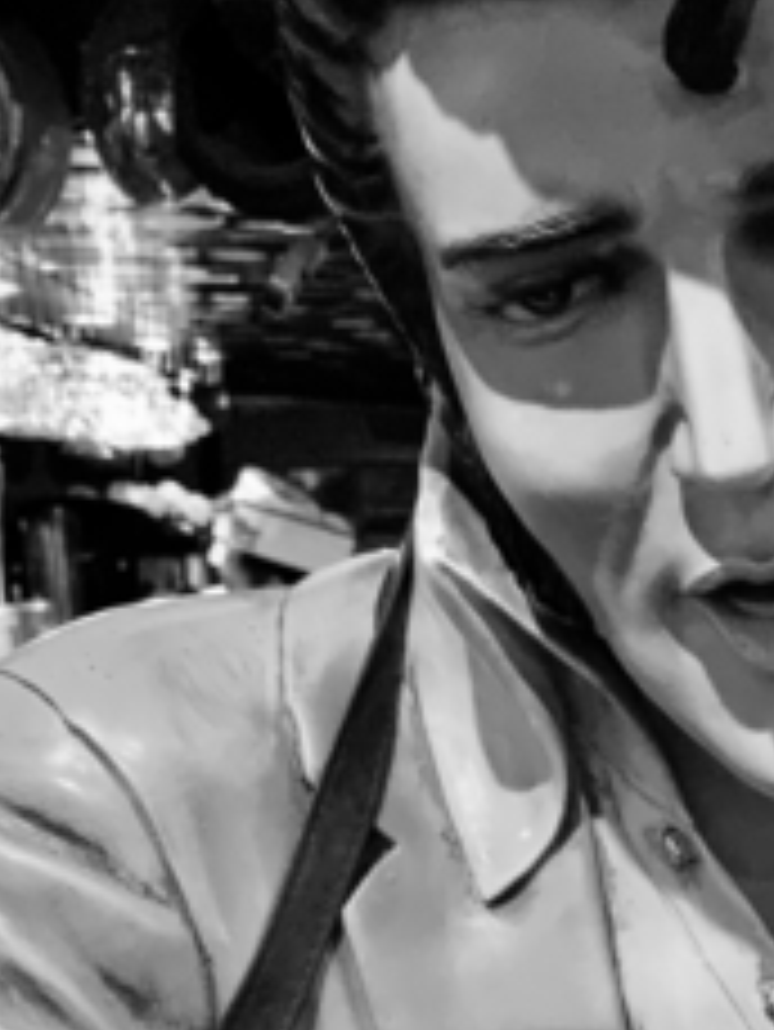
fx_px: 2025
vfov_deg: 27.3
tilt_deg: -12.2
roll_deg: +0.9
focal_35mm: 68
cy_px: 976
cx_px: 720
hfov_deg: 21.1
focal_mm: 4.25
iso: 500
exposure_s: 1/30
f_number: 1.8
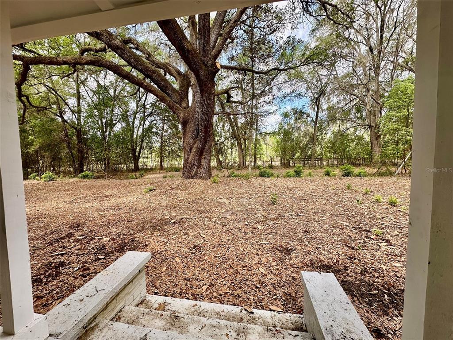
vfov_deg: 85.7
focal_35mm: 14
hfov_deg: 102.1
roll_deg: +1.0
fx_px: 183
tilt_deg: -3.4
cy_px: 170
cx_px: 226
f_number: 2.2
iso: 40
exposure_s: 1/314
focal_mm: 2.22
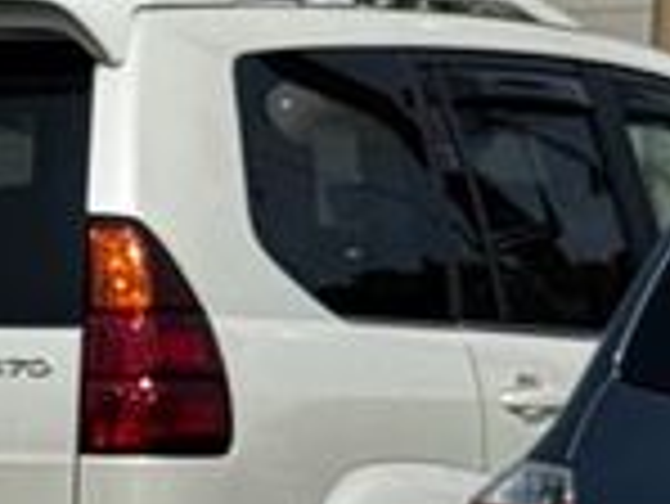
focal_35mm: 329
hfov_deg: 5.6
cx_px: -1336
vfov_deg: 4.4
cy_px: 1138
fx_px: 6373
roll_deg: +0.1
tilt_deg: -9.5
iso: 64
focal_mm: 6.76
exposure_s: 1/4310
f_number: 1.78
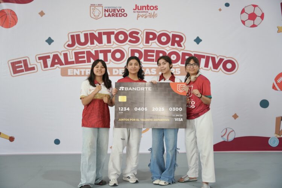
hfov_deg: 48.0
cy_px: 94
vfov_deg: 33.1
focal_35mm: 40
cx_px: 141
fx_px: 317
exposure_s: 1/200
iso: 500
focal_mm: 40.4
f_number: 2.8
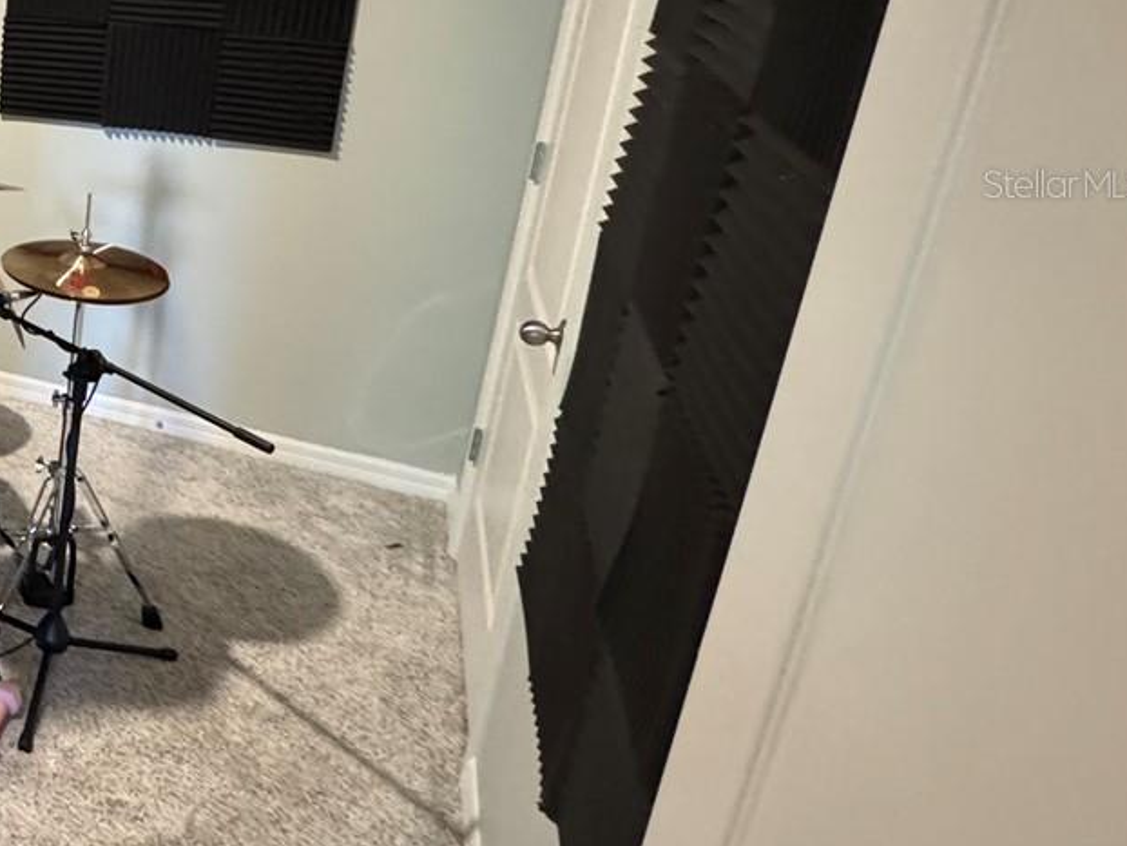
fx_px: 1173
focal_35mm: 36
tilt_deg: -16.3
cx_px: -295
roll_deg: -0.2
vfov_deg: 38.4
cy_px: 183
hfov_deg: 36.4
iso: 1250
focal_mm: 2.22
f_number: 2.2
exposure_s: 1/40
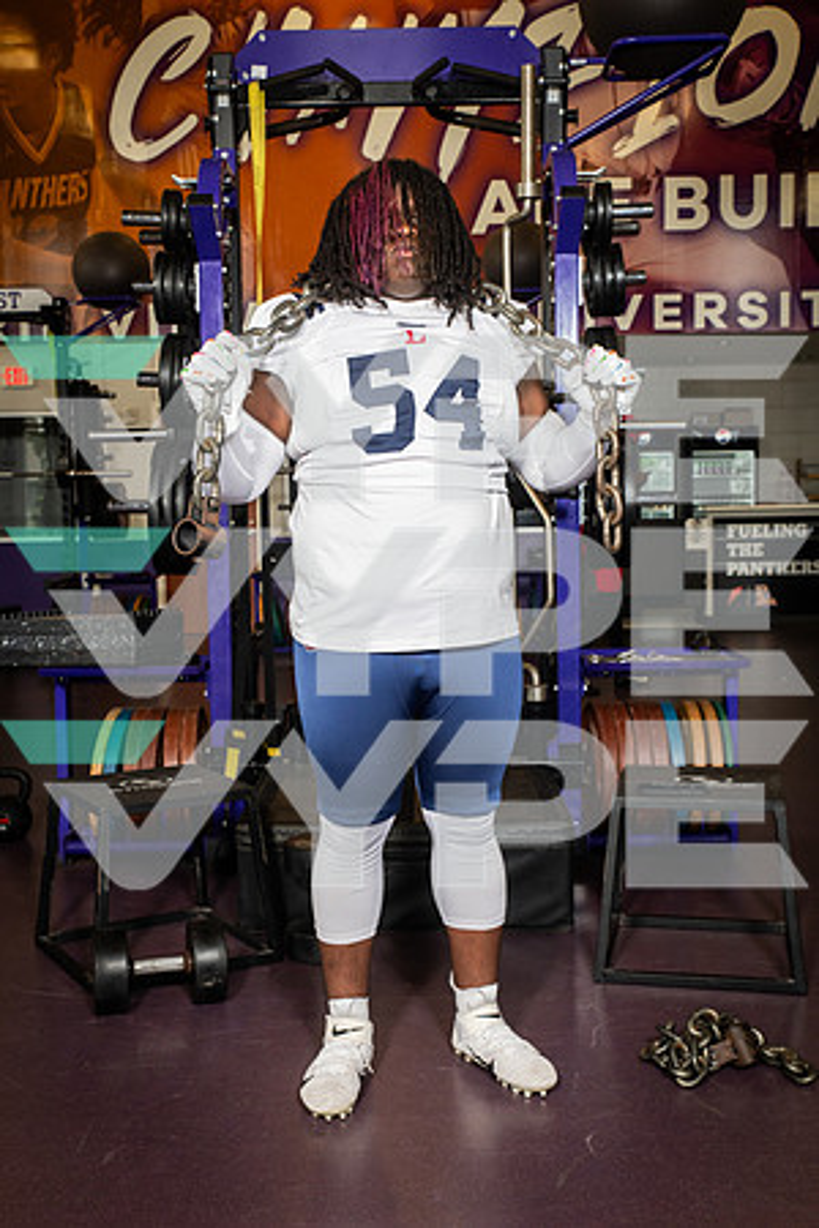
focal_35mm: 40
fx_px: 1365
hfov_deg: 33.4
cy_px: 614
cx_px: 410
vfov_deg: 48.5
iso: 800
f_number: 7.1
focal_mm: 40
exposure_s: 1/250
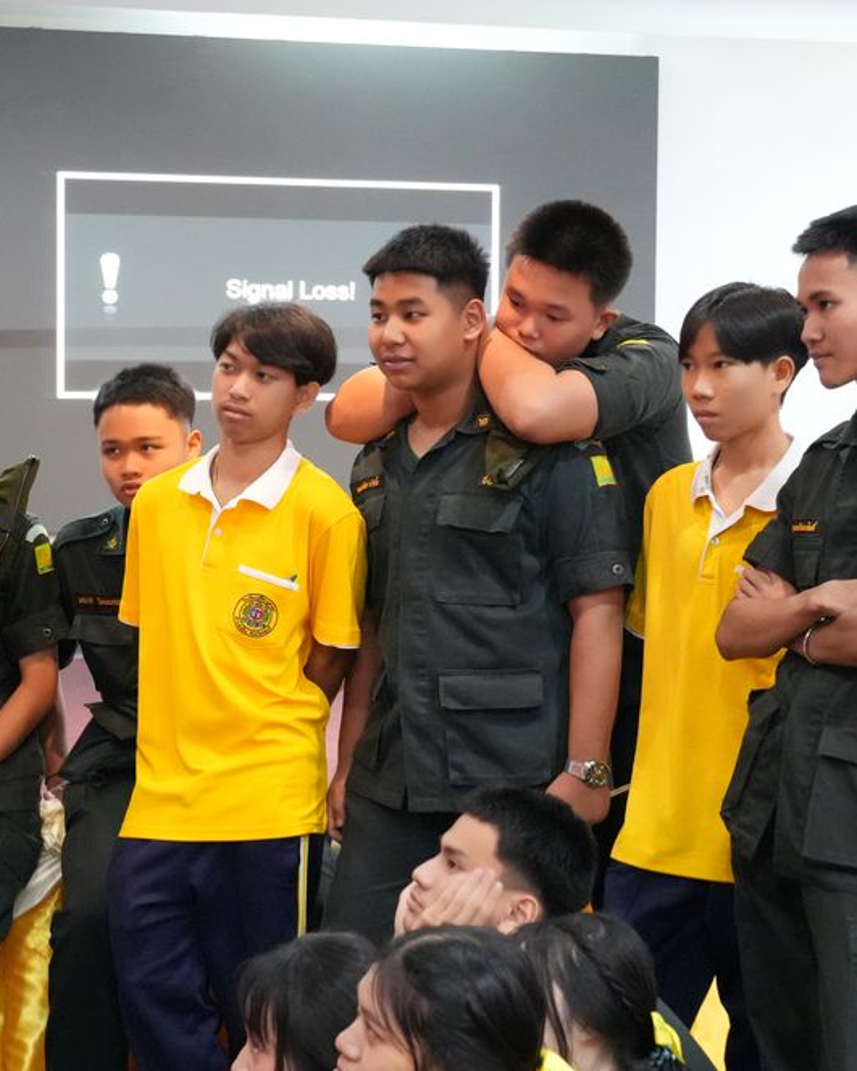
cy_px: 535
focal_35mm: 83
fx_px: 2623
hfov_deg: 18.5
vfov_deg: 23.1
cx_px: 297
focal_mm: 39
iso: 10000
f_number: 4.5
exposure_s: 1/125
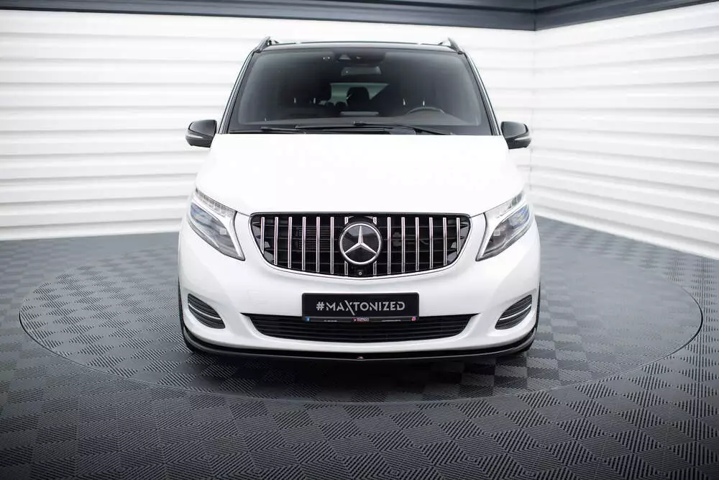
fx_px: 744
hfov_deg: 51.6
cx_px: 362
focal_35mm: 37
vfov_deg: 35.7
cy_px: 252
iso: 500
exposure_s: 1/160
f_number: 2.5
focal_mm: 35
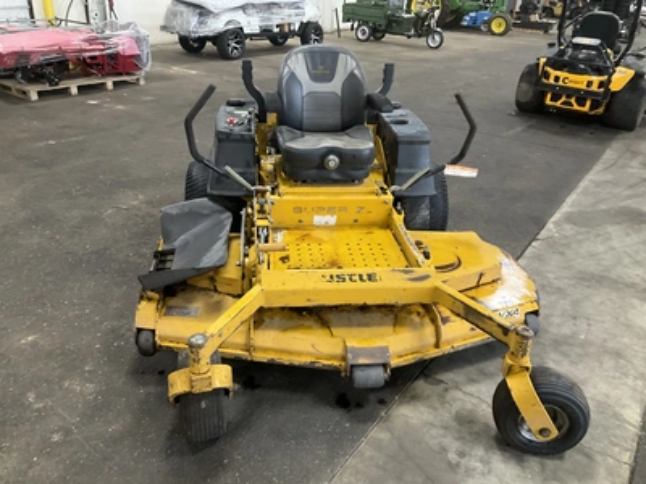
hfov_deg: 61.7
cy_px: 242
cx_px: 323
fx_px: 541
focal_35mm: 29
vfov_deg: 48.2
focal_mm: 3
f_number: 1.8
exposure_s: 1/60
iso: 250
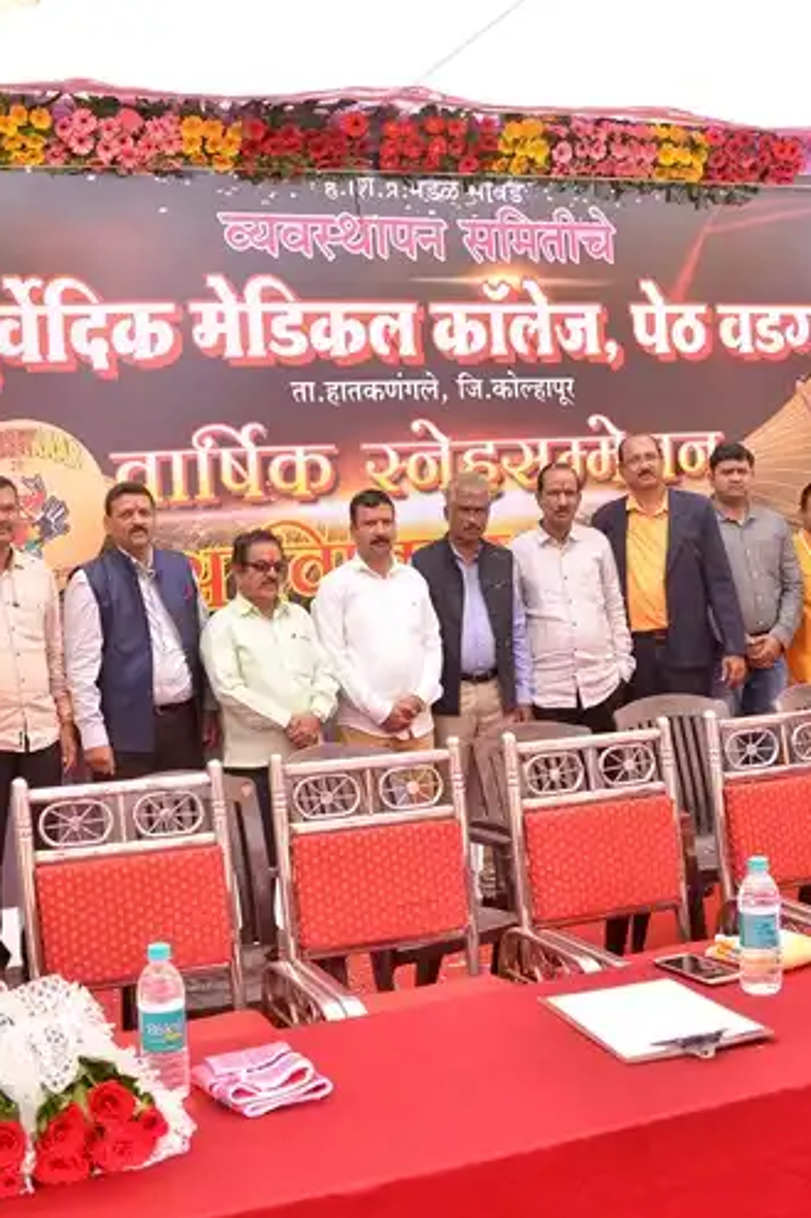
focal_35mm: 80
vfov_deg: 25.4
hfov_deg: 17.1
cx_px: 298
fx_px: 2697
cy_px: 614
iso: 320
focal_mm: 35
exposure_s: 1/160
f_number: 8
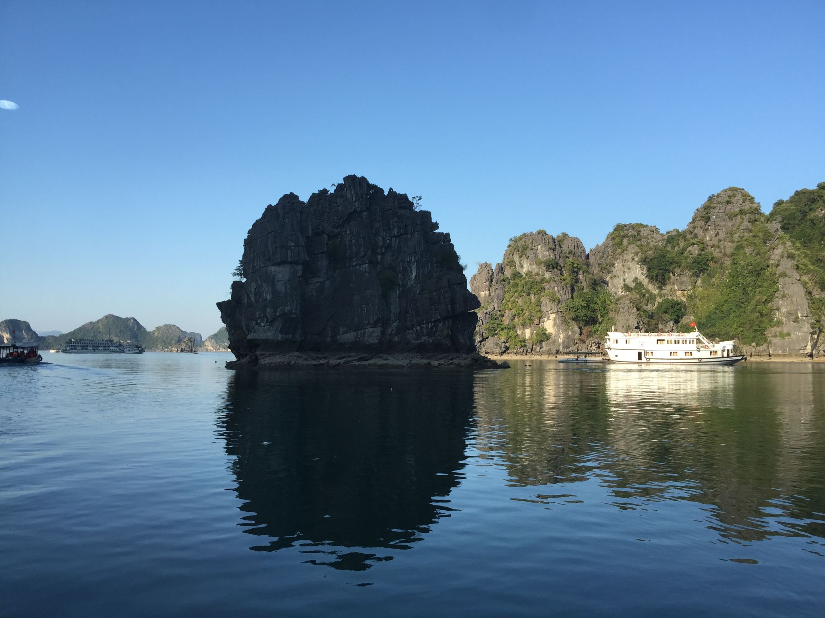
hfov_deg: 61.7
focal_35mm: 29
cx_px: 412
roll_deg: -1.3
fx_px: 691
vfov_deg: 48.2
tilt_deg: +3.0
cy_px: 309
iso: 32
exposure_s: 1/989
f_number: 2.2
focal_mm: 4.15
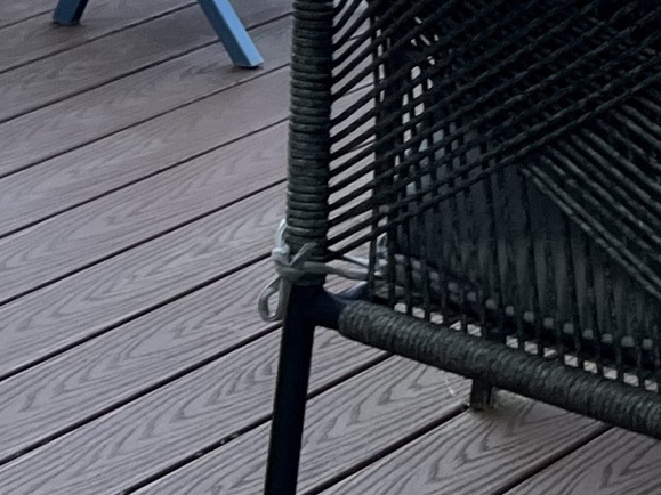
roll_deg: +0.6
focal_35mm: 138
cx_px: 1293
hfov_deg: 12.6
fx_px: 2635
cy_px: -299
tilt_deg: -14.2
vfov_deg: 10.3
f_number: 1.5
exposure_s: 1/121
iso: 64
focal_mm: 5.7
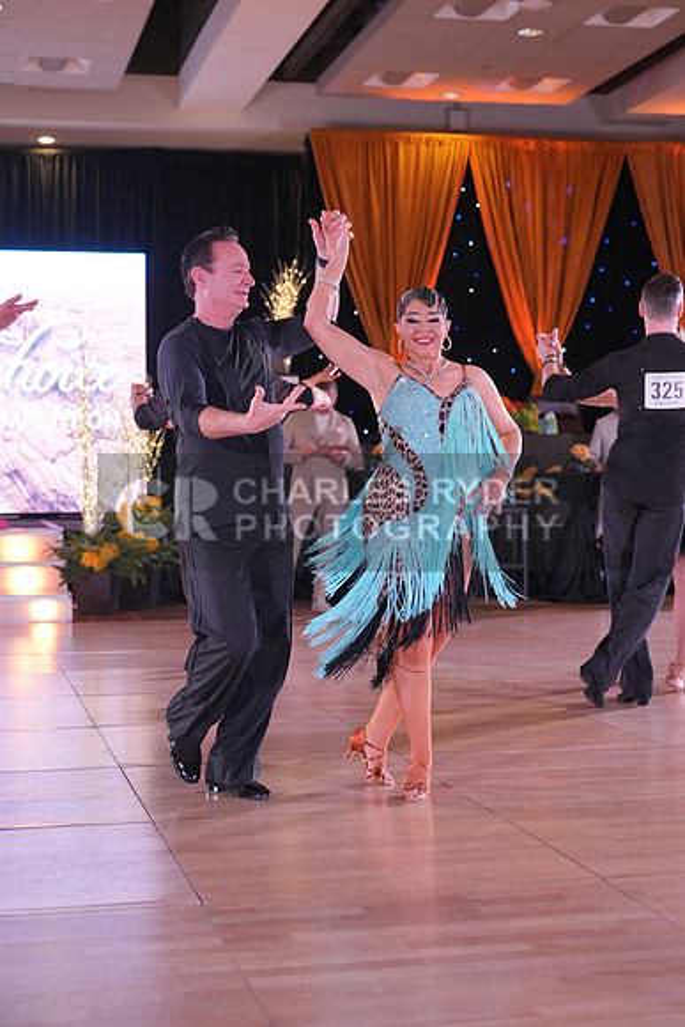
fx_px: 1740
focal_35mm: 61
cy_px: 514
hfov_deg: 22.3
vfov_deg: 32.9
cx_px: 342
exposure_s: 1/400
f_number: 4
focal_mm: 61
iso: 2500
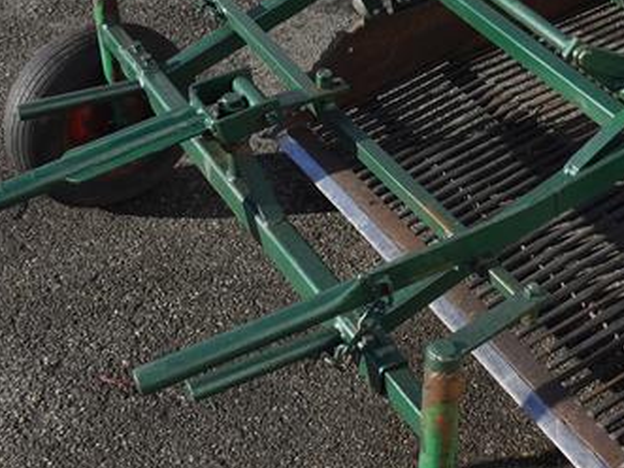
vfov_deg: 25.1
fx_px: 1045
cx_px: 472
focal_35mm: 58
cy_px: 302
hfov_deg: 32.6
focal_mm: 15
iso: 160
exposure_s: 1/320
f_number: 7.1
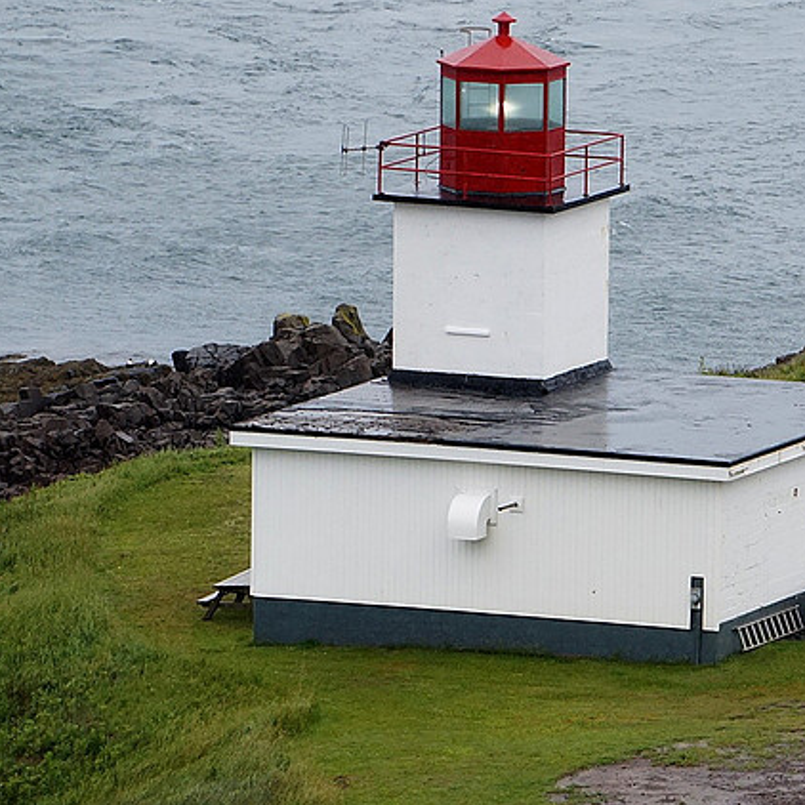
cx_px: 725
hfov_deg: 3.4
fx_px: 13366
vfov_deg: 3.4
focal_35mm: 508
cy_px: 383
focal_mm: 210
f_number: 9
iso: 800
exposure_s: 1/500
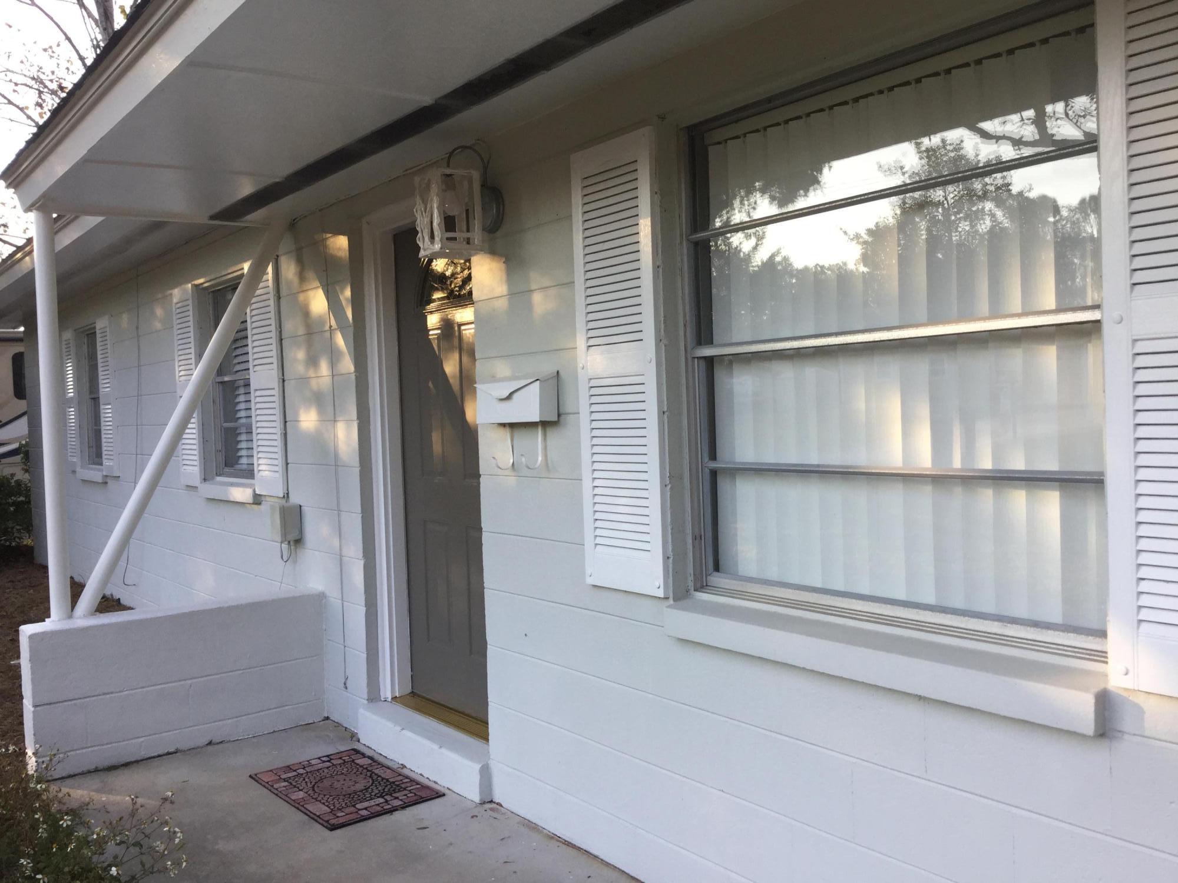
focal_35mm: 31
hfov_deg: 58.4
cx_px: 589
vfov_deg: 45.4
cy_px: 442
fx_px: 1055
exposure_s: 1/120
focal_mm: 3.3
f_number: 2.4
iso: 32
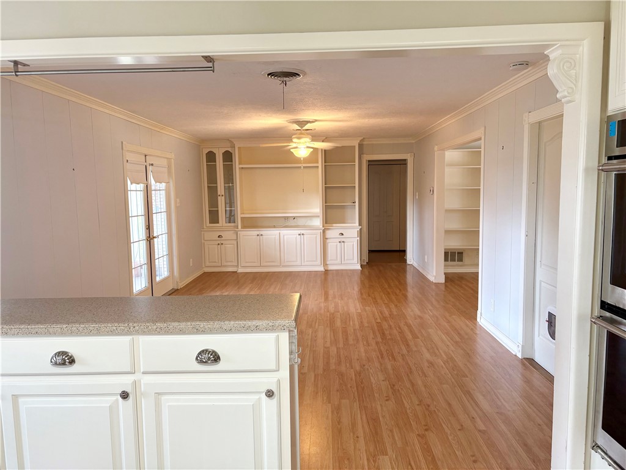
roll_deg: +0.6
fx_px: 470
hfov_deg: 67.3
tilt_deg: -4.9
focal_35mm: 26
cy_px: 235
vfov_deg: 53.1
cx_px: 313
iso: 80
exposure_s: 1/60
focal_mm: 5.96
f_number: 1.6
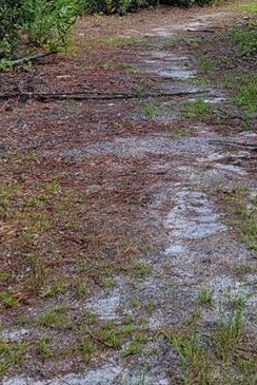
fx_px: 876
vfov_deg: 23.1
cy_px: -52
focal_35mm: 82
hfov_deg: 16.2
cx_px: 277
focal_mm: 6.7
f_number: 1.8
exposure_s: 1/372
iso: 16
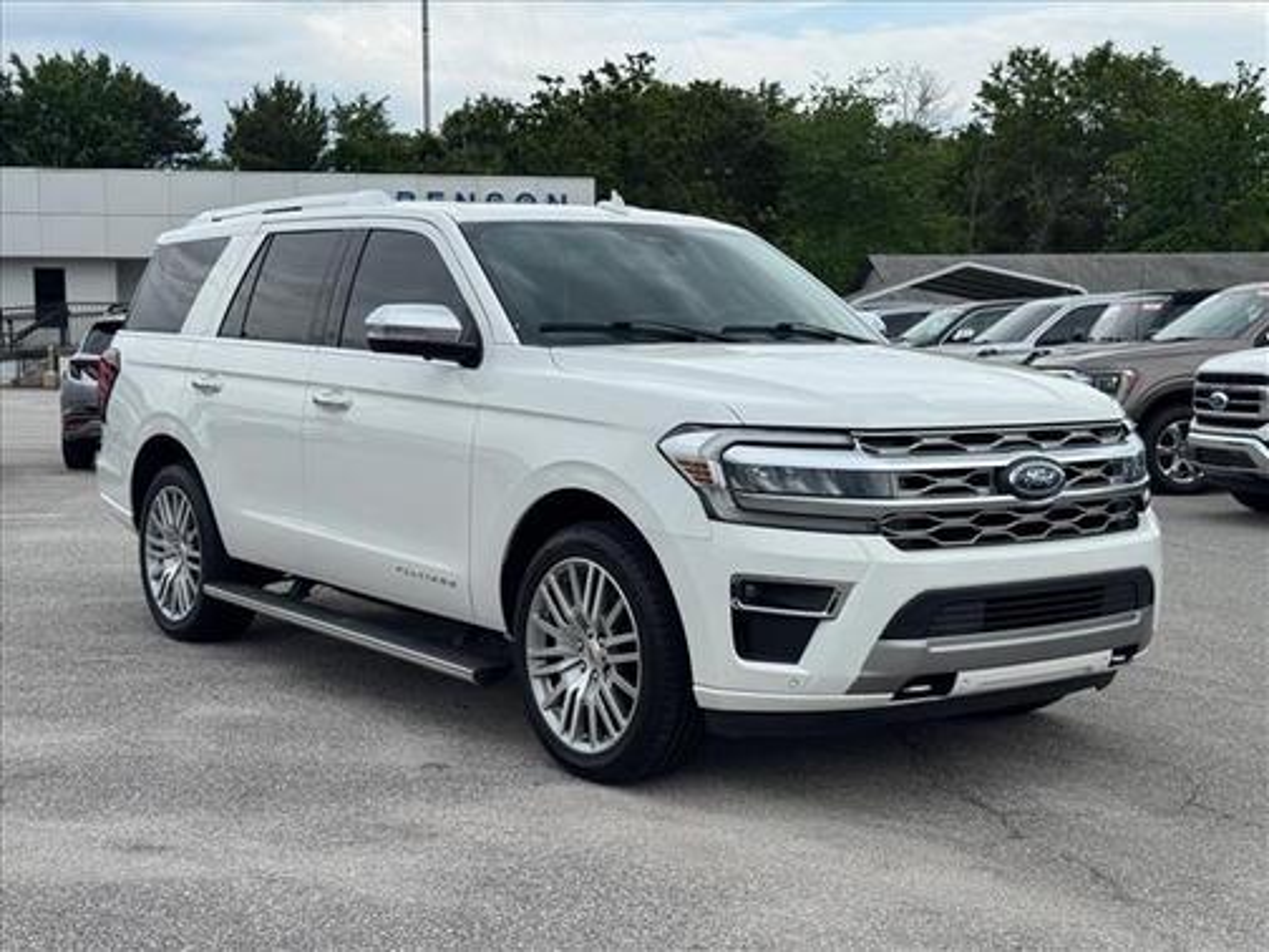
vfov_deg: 30.3
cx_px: 634
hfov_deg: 39.7
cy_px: 476
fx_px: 1760
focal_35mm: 48
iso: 64
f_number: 1.78
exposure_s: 1/4310
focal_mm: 6.76
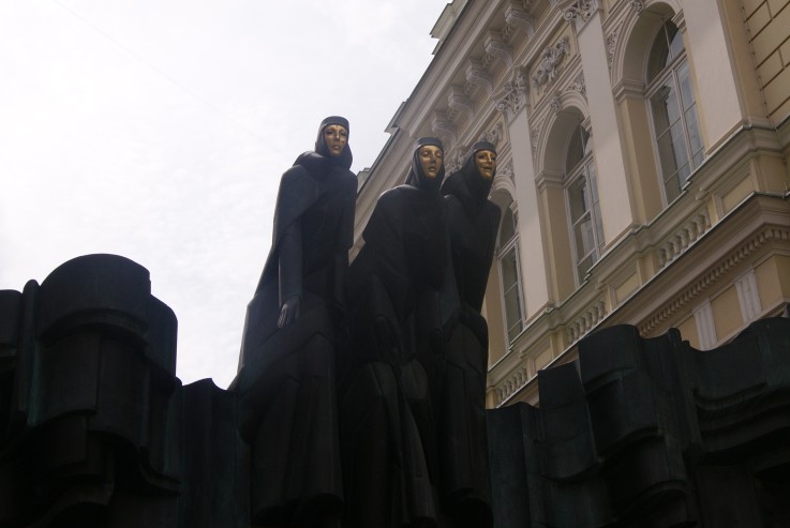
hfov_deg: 39.4
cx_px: 479
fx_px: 1098
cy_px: 205
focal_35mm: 50
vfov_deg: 27.0
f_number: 10
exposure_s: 1/160
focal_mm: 24
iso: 100
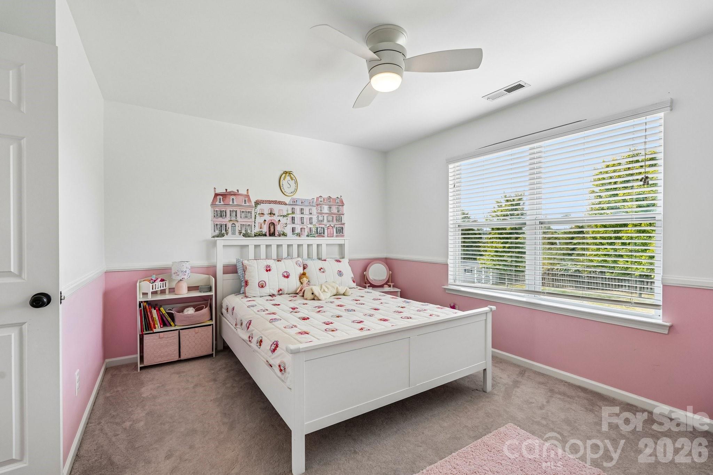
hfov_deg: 96.7
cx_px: 356
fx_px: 317
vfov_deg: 73.7
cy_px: 238
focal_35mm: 16
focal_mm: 16
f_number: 8
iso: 400
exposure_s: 1/30
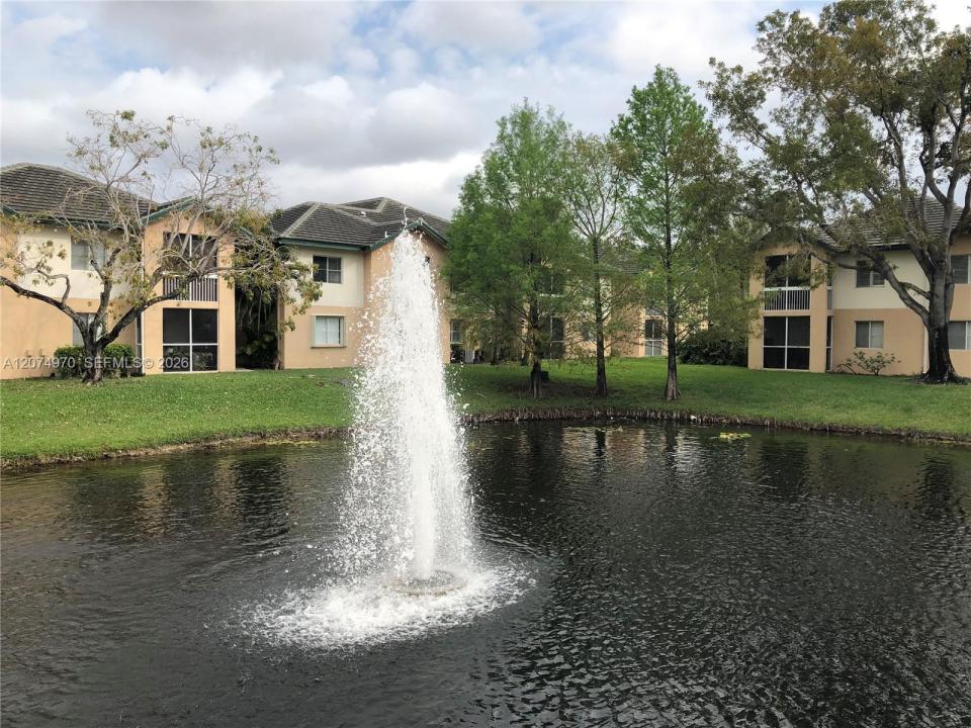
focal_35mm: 28
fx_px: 785
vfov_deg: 49.7
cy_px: 364
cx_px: 486
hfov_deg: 63.4
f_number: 1.8
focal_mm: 3.99
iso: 20
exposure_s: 1/1333
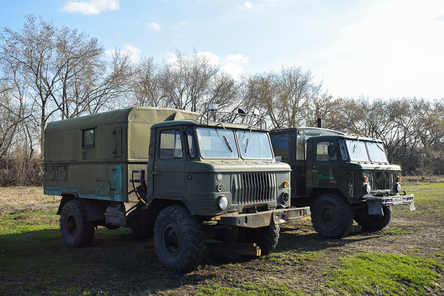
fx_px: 407
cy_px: 148
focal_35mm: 33
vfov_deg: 40.0
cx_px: 222
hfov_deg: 57.2
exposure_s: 1/400
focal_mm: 22
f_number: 6.3
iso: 200
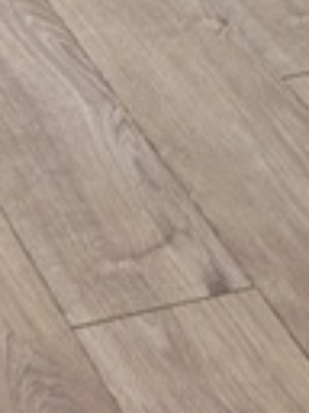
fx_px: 2142
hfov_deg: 8.2
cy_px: -920
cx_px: -13
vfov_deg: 8.6
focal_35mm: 180
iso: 80
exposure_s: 1/180
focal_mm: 5.4
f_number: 1.8
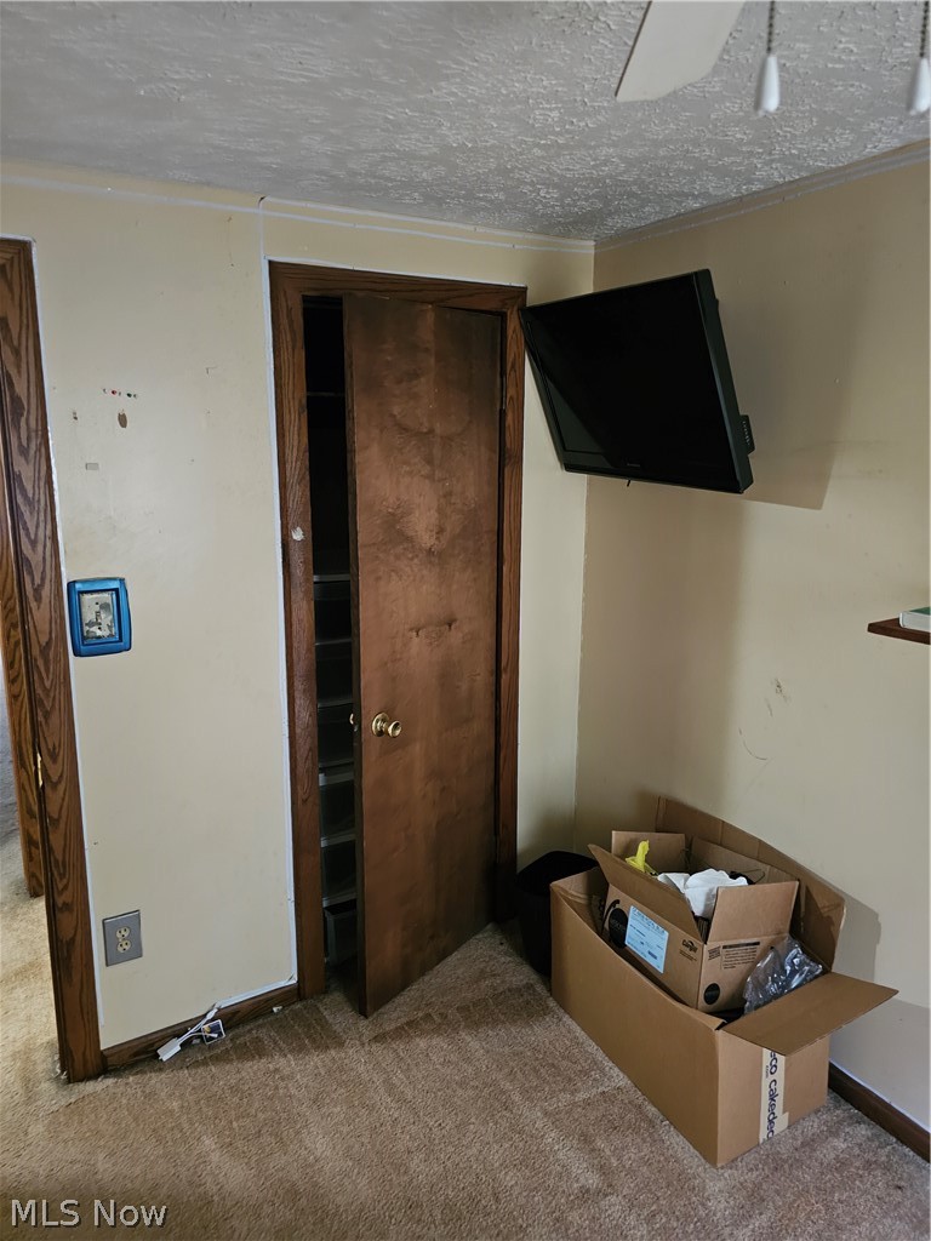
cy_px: 620
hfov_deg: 58.9
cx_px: 466
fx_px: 825
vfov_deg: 73.9
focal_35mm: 23
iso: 1250
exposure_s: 1/24
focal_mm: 6.3
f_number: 1.7
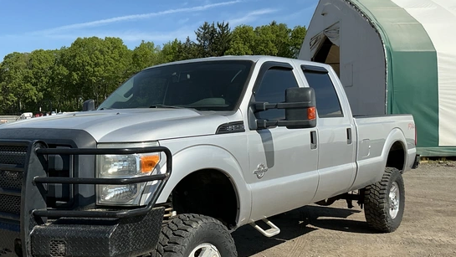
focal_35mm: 42
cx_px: 161
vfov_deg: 28.3
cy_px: 152
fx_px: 508
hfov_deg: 47.7
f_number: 1.8
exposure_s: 1/1912
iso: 25
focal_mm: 3
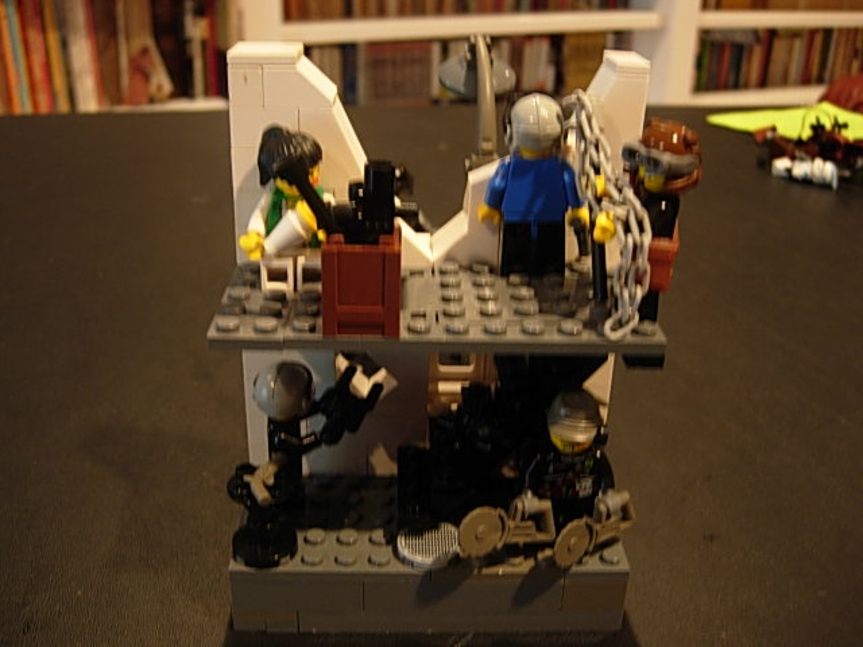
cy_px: 324
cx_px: 432
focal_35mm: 36
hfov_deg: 51.4
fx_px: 898
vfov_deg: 39.7
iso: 109
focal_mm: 7.5
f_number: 2.7
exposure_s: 1/4
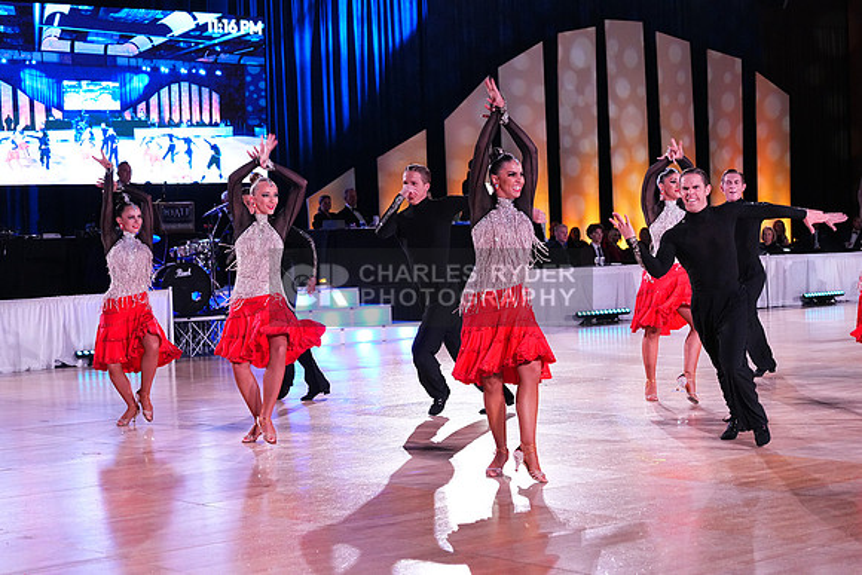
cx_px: 431
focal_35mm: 70
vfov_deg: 19.5
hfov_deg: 28.8
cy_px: 288
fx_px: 1676
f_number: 5
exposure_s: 1/320
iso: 5000
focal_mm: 70
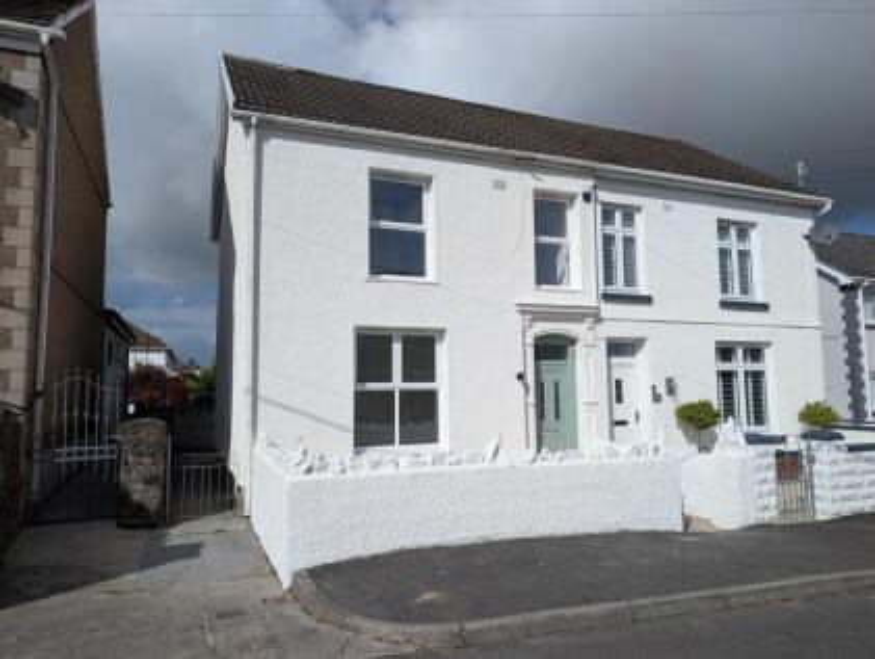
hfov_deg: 71.5
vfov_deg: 56.9
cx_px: 438
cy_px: 330
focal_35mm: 24
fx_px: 608
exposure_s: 1/3175
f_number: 1.68
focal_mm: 6.9
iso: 31
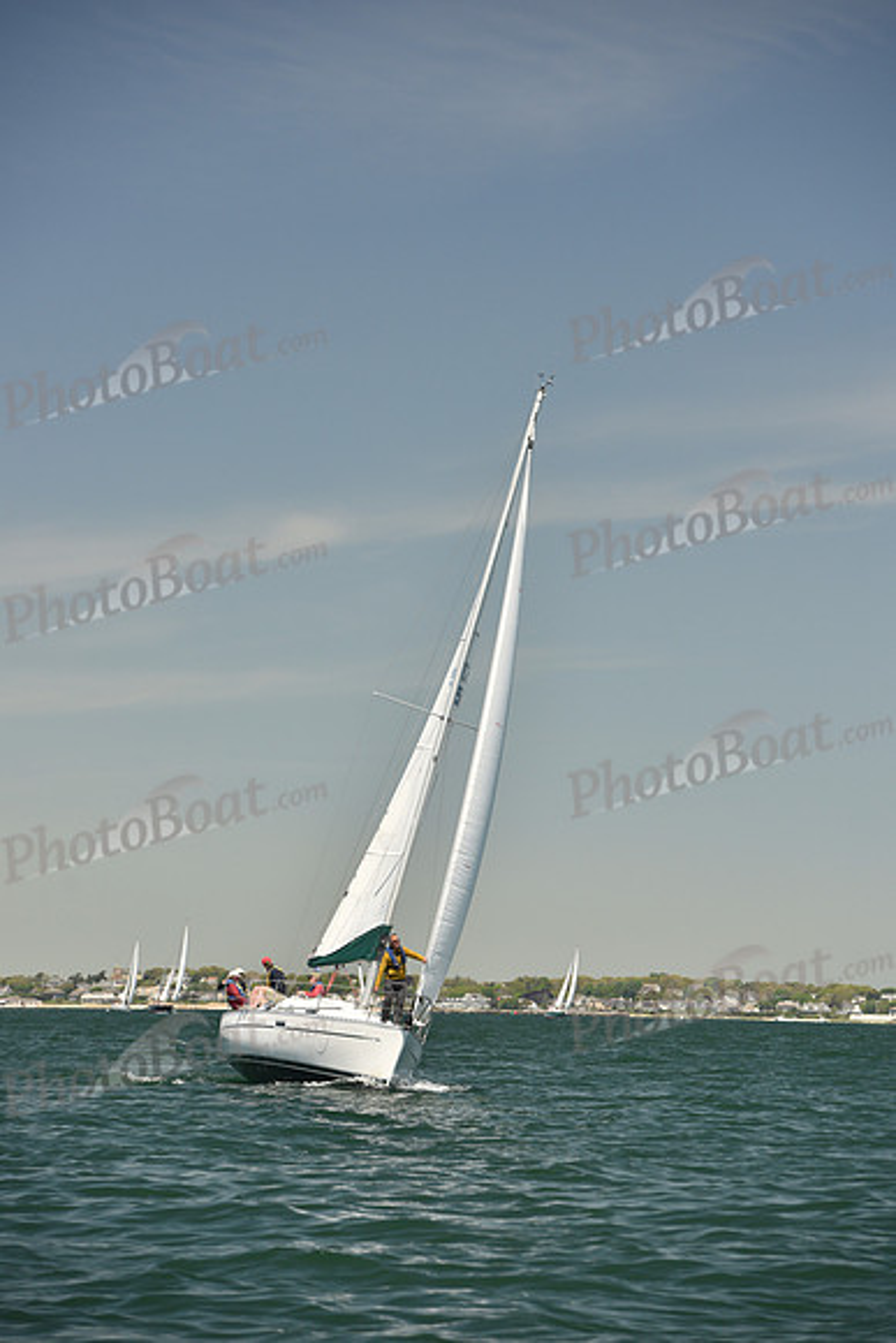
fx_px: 5223
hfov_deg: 9.8
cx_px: 448
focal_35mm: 140
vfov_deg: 14.7
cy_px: 672
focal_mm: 140
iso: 250
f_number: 5
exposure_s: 1/800
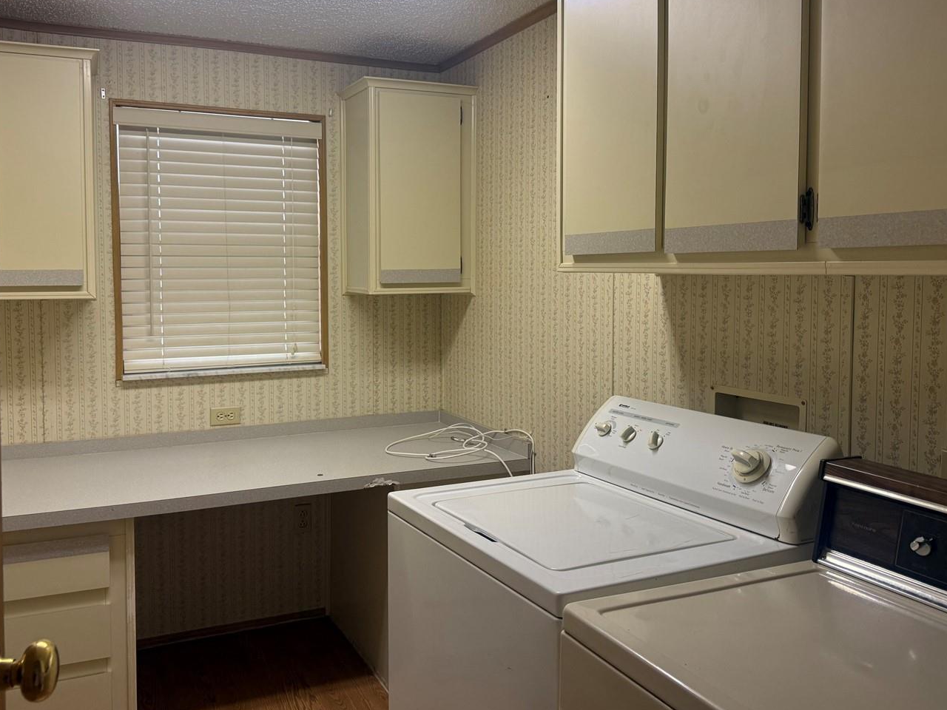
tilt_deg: -2.3
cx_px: 440
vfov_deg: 46.7
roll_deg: +0.5
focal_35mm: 30
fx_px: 821
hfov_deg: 59.9
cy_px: 304
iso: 160
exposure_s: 1/120
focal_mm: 6.76
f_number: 1.78
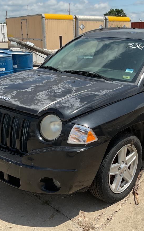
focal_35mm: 45
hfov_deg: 28.4
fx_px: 283
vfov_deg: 44.3
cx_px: 95
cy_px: 122
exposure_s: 1/2141
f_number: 1.8
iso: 16
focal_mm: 3
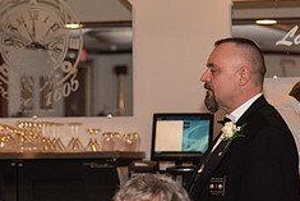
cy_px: 148
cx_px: 79
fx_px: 1951
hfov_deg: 8.8
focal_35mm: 234
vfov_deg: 5.9
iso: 800
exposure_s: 1/200
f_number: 4
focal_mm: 95
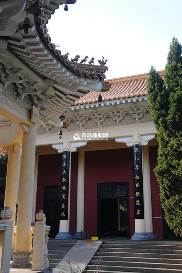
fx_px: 334
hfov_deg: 30.5
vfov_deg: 44.5
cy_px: 136
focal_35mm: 44
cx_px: 91
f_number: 6.3
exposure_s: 1/125
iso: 200
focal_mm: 44
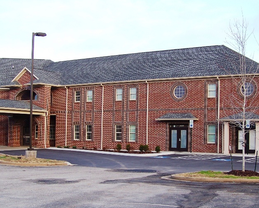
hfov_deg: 33.0
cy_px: 135
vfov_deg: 26.6
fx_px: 437
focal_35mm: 57
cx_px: 145
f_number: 2.8
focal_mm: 5.85
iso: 64
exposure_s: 1/100
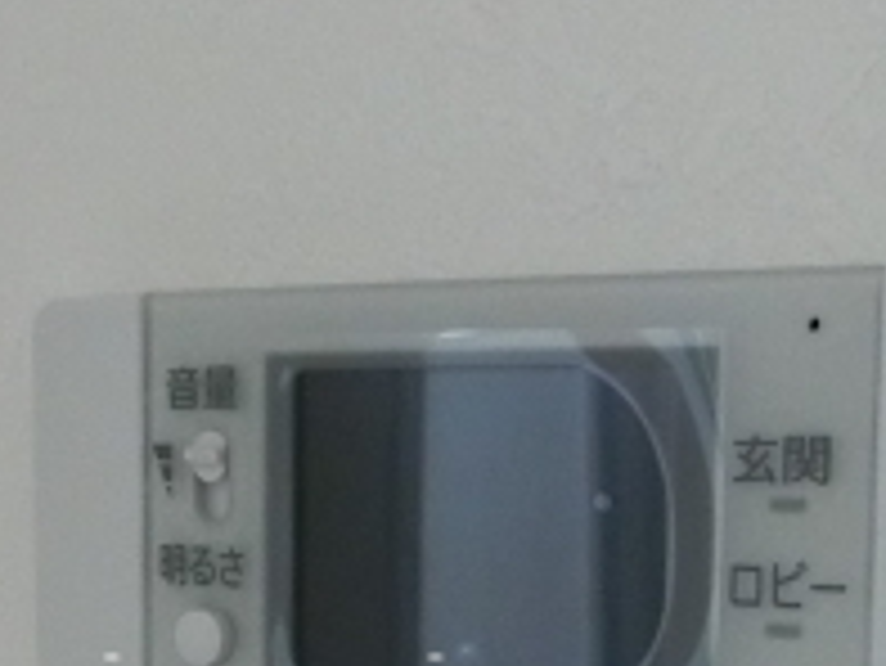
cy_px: 706
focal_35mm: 78
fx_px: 1998
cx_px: 391
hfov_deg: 25.0
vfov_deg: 18.3
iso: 800
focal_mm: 4.24
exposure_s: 1/640
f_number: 3
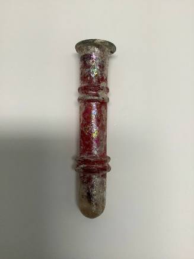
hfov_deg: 45.4
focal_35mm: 31
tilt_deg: -88.1
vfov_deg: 58.4
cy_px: 130
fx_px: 232
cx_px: 97
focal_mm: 3.3
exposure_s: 1/120
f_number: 2.4
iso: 64
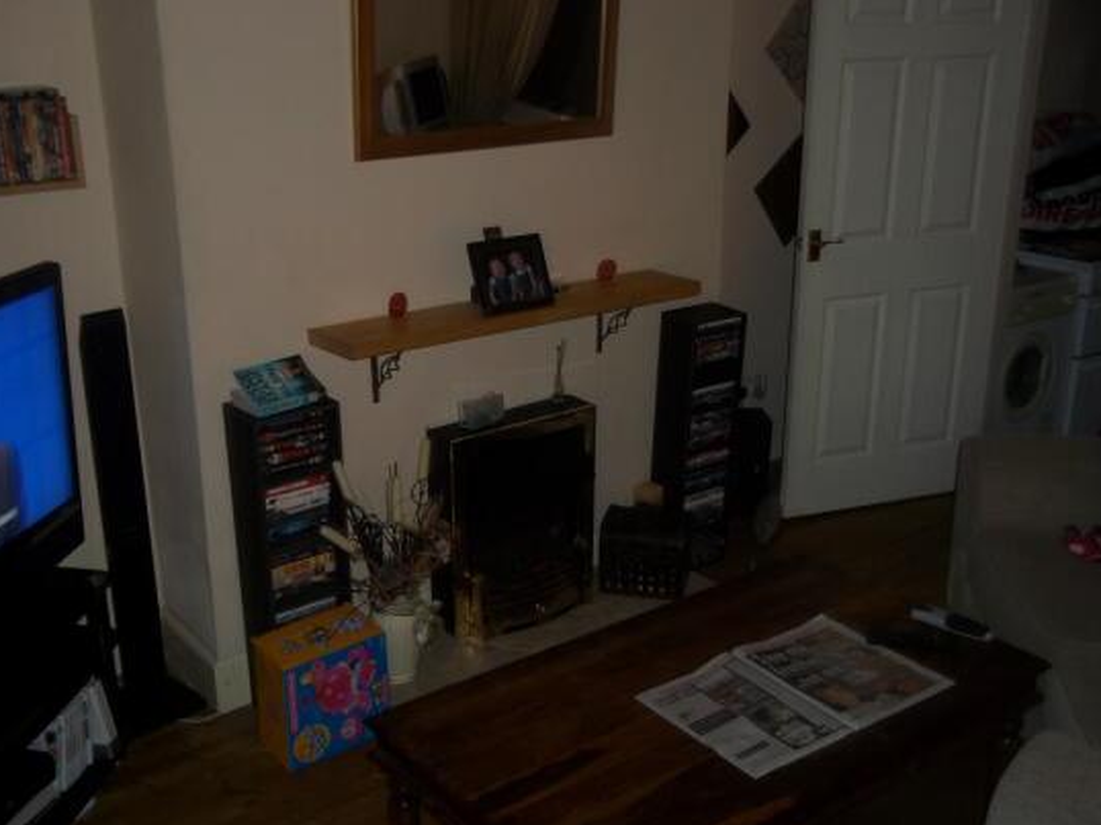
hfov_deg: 47.9
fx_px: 1240
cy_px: 429
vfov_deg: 36.8
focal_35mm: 39
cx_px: 519
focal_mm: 6.5
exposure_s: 1/30
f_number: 3.1
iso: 80
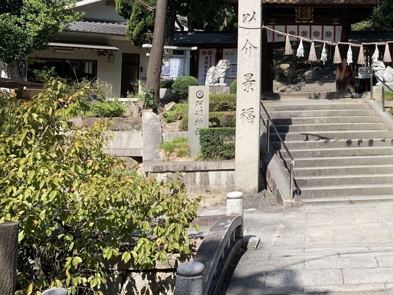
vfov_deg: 28.4
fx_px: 556
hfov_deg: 36.3
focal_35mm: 49
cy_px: 24
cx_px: 358
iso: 25
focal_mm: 4.25
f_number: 1.8
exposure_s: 1/1235
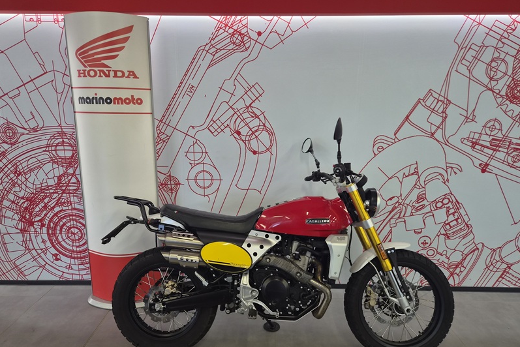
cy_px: 192
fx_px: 347
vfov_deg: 53.1
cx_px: 260
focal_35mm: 24
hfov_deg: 73.7
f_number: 1.8
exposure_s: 1/100
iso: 200
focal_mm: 5.4
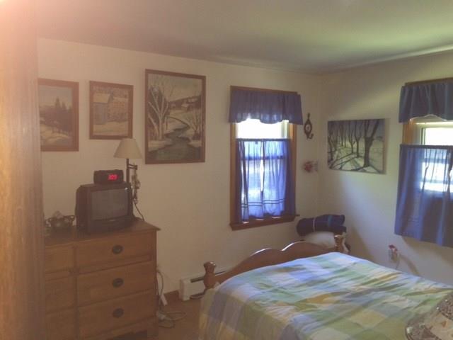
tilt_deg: -4.2
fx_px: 380
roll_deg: -0.7
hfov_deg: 61.7
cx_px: 226
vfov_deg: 48.2
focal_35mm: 29
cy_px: 170
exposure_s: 1/17
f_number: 2.2
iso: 160
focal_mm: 4.15
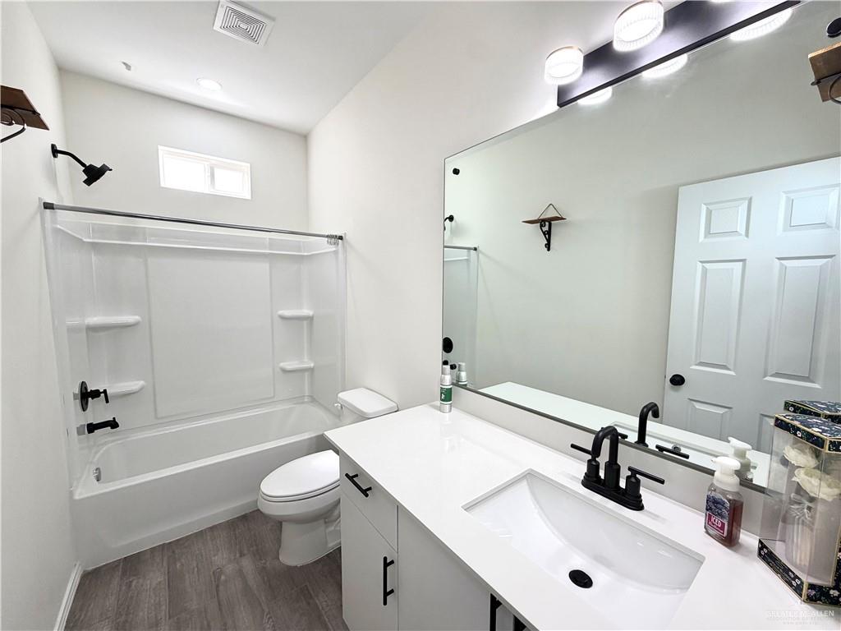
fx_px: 340
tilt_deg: -5.0
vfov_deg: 85.7
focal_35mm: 14
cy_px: 316
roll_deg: +0.3
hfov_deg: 102.1
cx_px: 420
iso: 80
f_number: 2.2
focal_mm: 2.22
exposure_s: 1/120
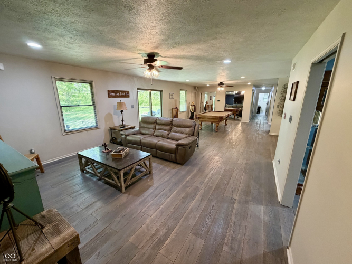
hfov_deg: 102.1
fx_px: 142
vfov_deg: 85.7
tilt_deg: -14.4
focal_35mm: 14
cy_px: 132
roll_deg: +0.1
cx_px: 176
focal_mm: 2.22
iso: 400
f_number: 2.2
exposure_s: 1/60
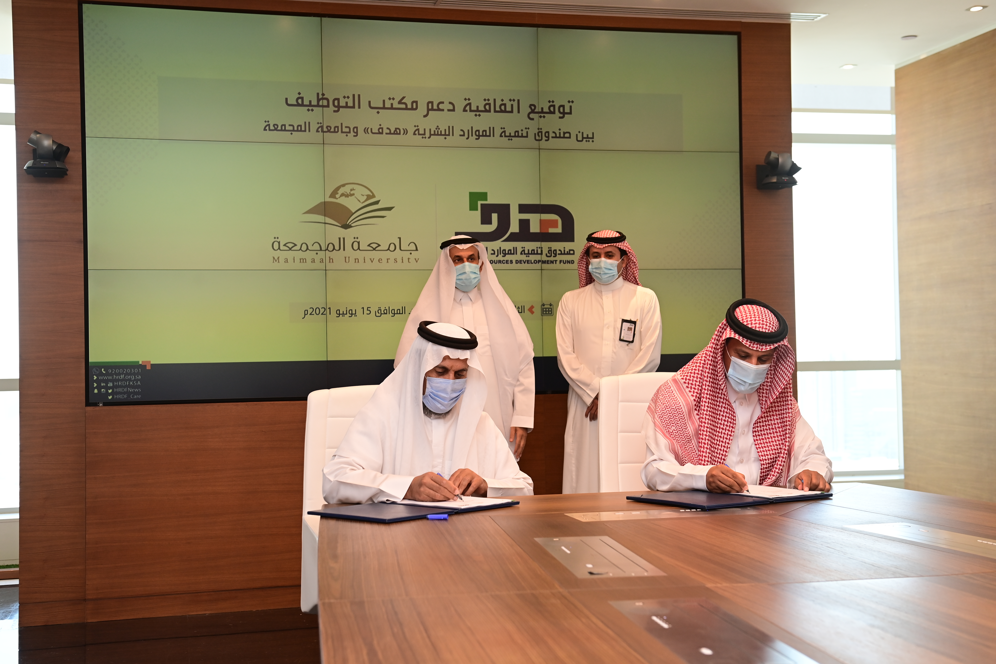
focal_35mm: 48
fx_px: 1328
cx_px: 498
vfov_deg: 28.1
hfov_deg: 41.1
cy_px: 332
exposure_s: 1/160
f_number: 5
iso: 800
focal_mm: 48
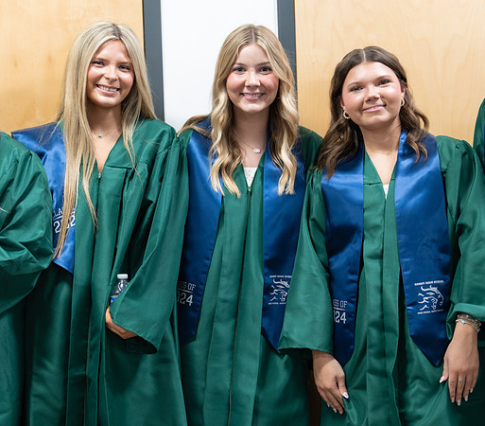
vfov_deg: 23.6
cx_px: 171
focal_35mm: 68
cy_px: 193
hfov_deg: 26.6
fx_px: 1020
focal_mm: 50
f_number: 1.2
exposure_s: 1/320
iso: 500
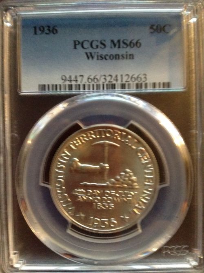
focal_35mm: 33
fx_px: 260
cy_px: 136
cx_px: 102
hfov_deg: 42.9
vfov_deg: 55.4
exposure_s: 1/15
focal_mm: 3.3
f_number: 2.4
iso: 400
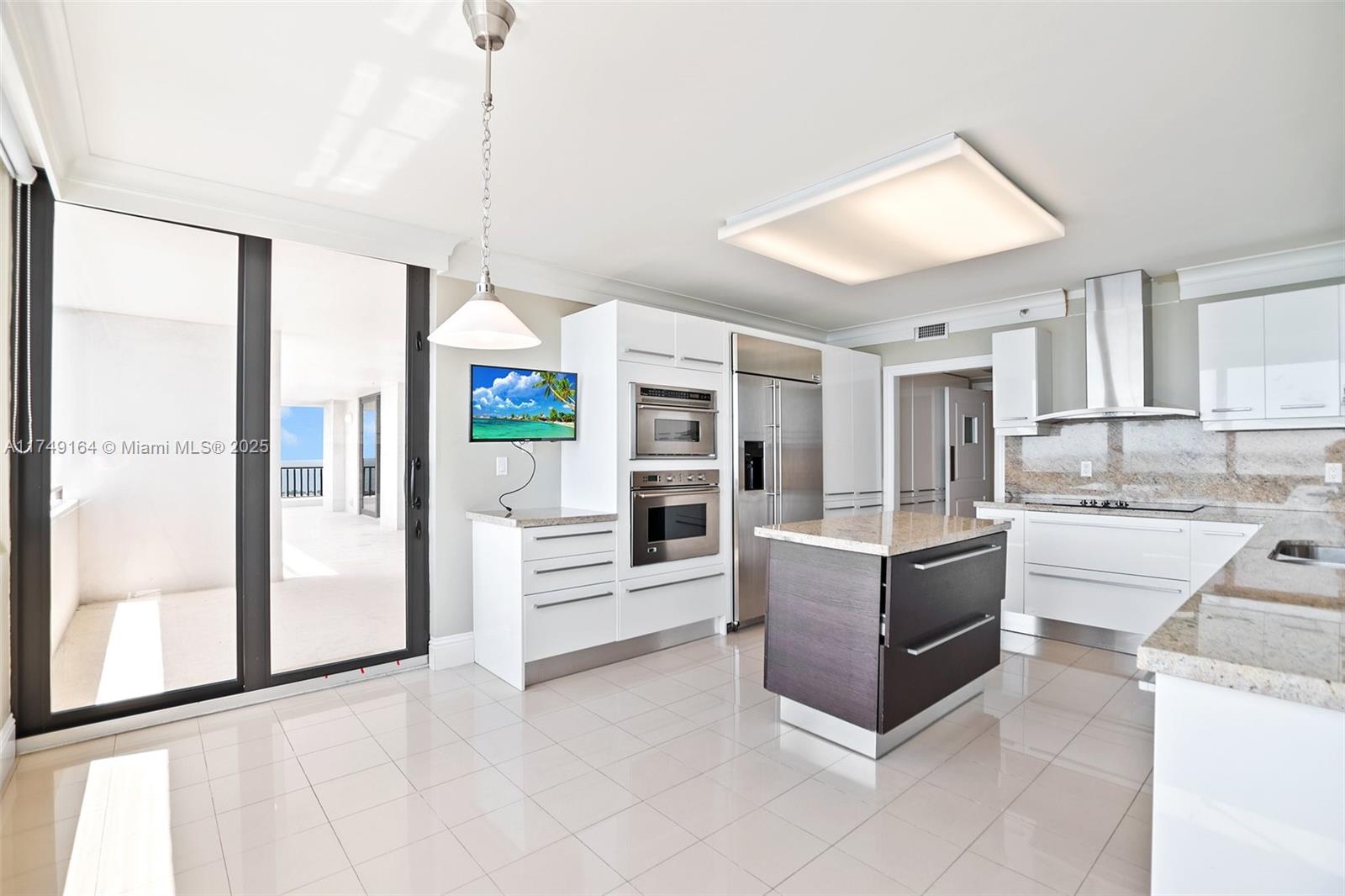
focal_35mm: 15
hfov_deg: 100.4
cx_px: 672
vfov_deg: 77.3
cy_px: 448
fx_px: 560
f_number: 3.5
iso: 100
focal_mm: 10
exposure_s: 1/25
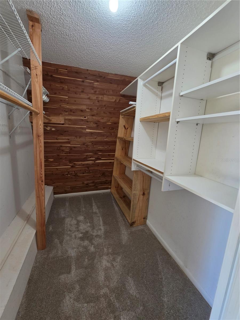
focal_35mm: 13
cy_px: 160
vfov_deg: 106.2
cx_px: 120
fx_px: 120
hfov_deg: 89.9
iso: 160
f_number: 1.9
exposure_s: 1/60
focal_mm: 2.2
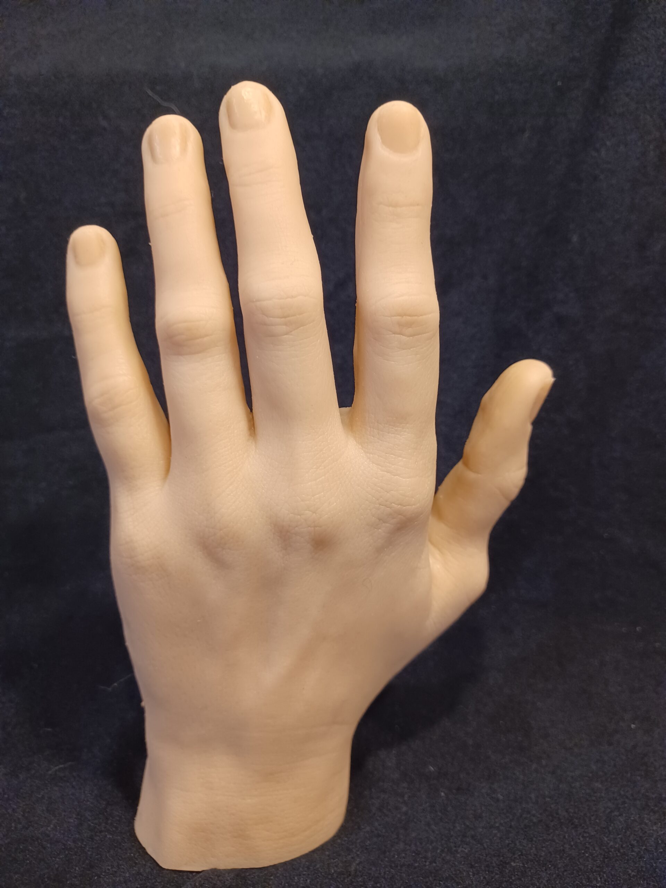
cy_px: 444
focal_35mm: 25
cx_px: 333
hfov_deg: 54.9
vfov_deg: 69.4
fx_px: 641
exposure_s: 1/24
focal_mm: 4.6
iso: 500
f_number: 1.8
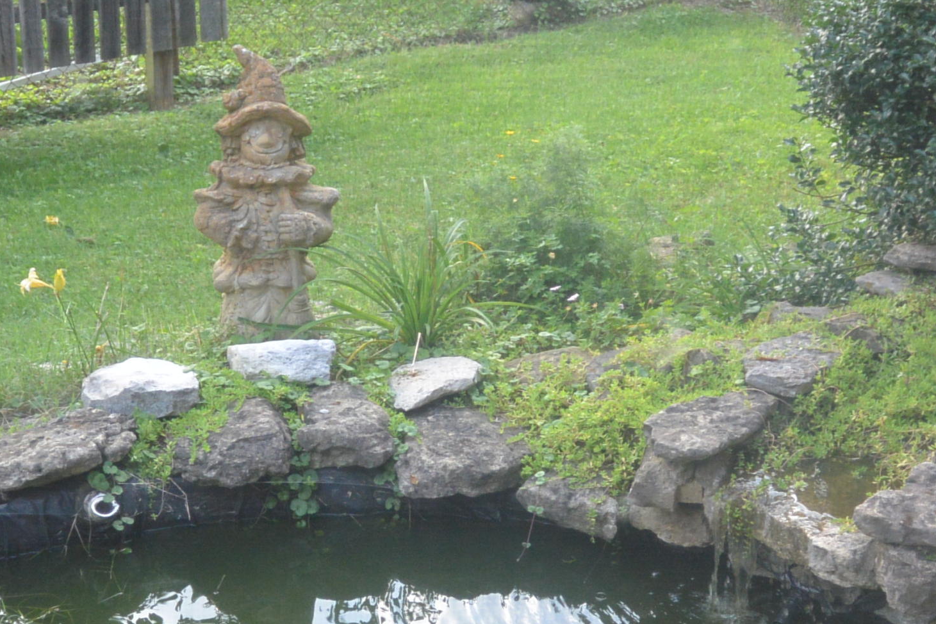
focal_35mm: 76
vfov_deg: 17.7
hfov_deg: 26.6
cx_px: 344
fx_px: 1976
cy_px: 563
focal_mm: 14
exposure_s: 1/125
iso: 280
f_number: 4
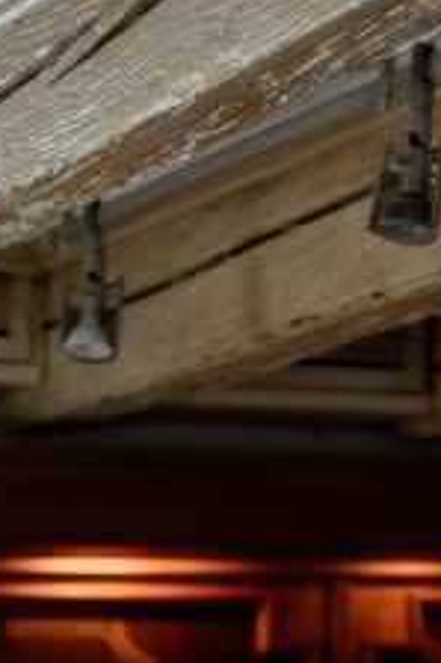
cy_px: 1514
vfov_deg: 8.0
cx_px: -207
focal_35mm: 241
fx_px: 4435
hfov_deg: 5.6
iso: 640
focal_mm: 50
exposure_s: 1/250
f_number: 1.4
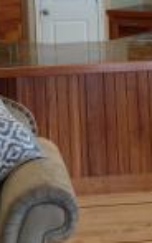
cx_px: 31
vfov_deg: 17.1
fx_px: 761
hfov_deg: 11.4
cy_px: -68
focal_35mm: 115
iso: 500
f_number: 1.7
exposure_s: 1/50
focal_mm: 4.25
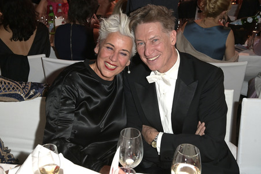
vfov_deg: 35.0
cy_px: 87
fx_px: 275
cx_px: 130
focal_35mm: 38
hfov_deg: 50.7
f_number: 5.6
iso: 1000
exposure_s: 1/100
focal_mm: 38
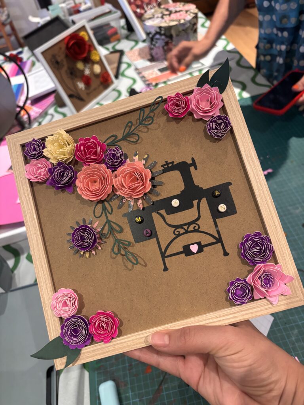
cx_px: 152
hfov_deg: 53.1
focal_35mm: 26
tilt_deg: -47.9
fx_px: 304
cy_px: 202
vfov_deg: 67.3
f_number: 1.6
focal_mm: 5.96
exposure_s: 1/50
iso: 250
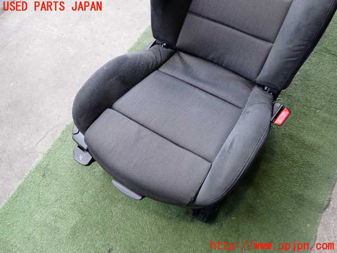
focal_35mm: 30
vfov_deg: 46.8
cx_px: 168
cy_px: 126
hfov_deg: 60.0
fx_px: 292
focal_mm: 5.4
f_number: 2.3
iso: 200
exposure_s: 1/60
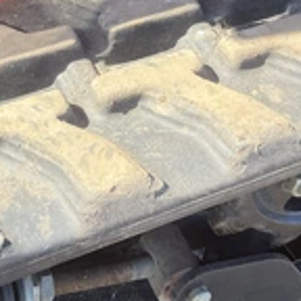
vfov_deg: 23.9
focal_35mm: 71
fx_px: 698
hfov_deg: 24.2
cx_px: 105
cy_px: 56
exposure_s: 1/389
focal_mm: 3
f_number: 1.8
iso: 25
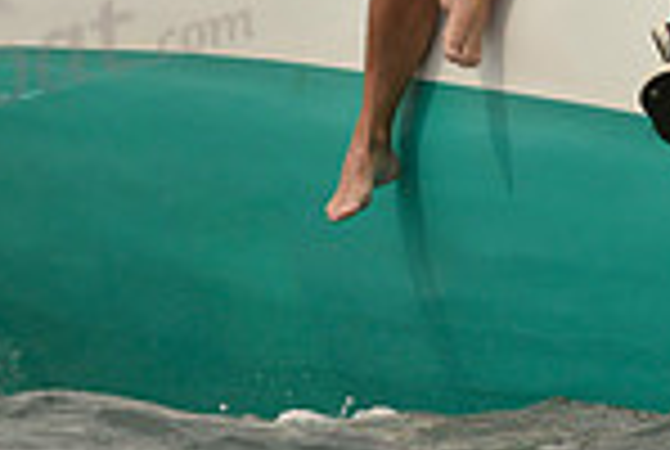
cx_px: 490
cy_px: -209
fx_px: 18853
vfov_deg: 1.4
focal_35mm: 1011
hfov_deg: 2.0
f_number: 9
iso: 280
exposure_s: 1/1250
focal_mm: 260
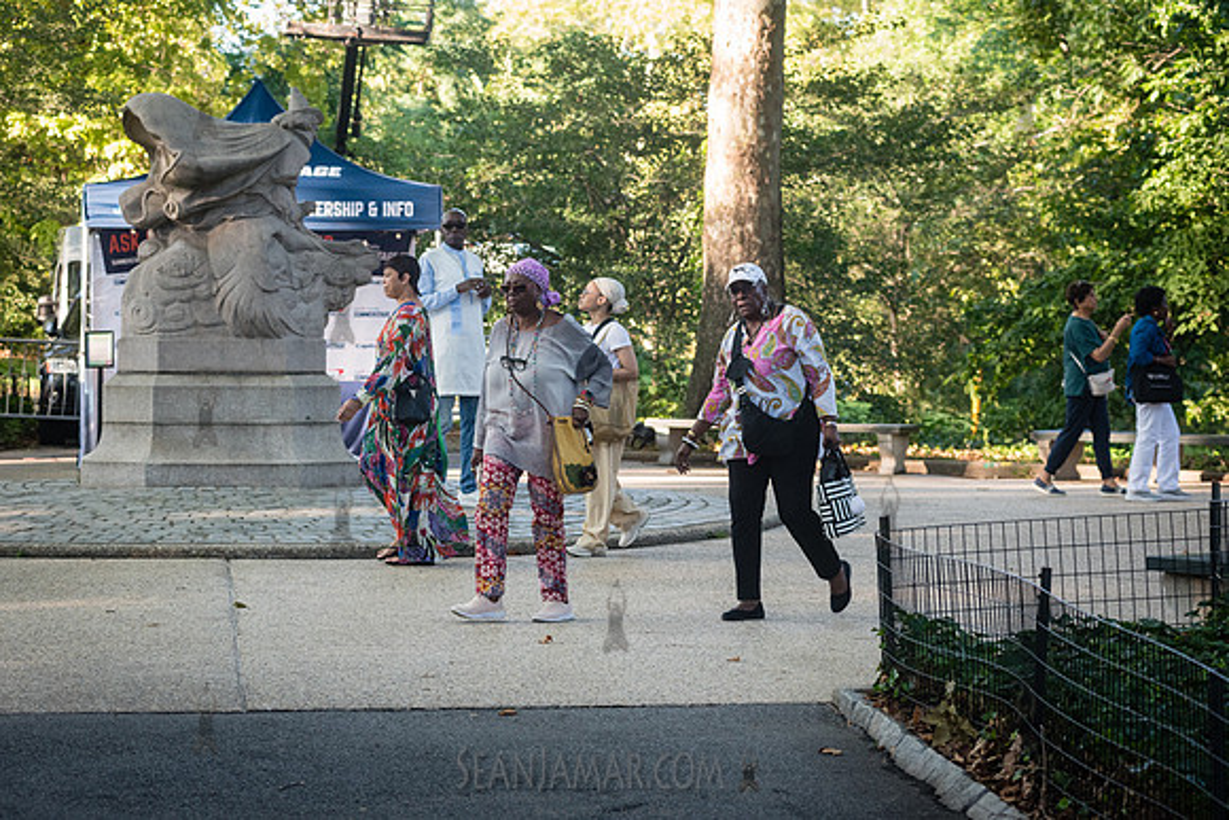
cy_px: 410
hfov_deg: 20.4
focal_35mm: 100
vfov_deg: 13.7
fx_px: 3418
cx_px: 614
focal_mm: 100
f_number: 4.5
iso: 1600
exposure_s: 1/320
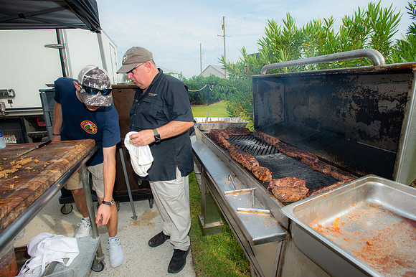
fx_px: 196
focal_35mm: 17
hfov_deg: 93.3
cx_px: 208
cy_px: 138
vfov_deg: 70.4
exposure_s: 1/160
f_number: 6.3
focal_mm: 17
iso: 125
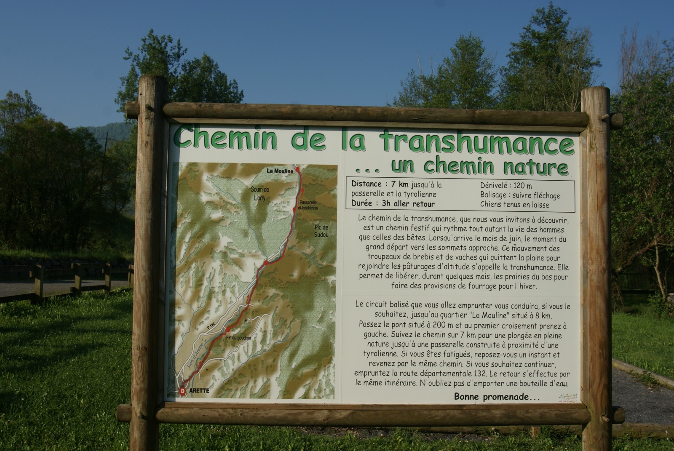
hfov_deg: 57.2
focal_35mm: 33
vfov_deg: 40.1
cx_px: 337
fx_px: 619
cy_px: 226
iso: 100
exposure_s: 1/320
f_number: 9
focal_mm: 22
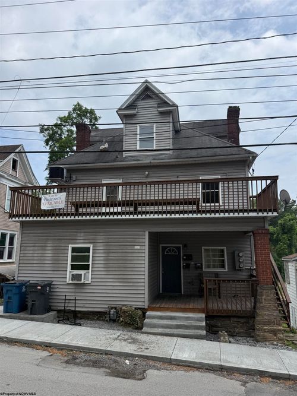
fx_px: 275
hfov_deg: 56.8
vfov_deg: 71.6
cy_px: 198
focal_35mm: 24
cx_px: 148
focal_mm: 6.76
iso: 80
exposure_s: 1/6711
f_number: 1.78
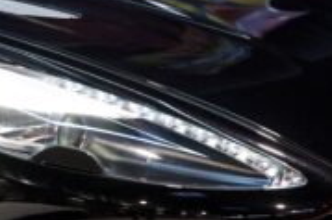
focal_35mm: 300
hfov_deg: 6.8
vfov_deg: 4.6
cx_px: -2
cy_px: 126
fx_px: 2764
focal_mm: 70
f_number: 2.8
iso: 1250
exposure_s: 1/80
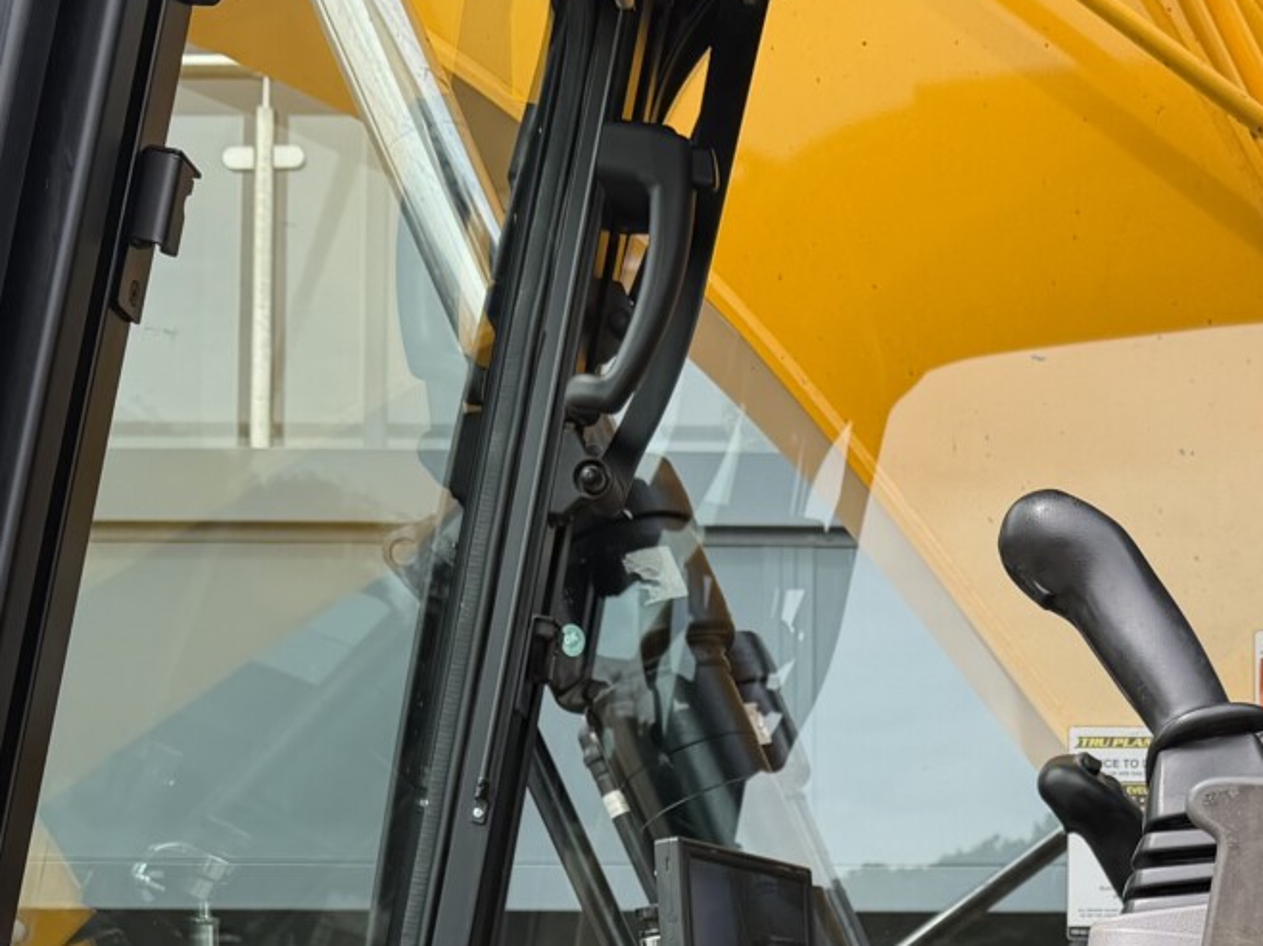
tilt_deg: +2.5
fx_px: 2663
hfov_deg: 26.0
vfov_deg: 18.7
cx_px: 1073
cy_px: 1228
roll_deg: +0.1
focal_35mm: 73
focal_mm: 6.76
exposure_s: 1/822
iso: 80
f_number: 1.78
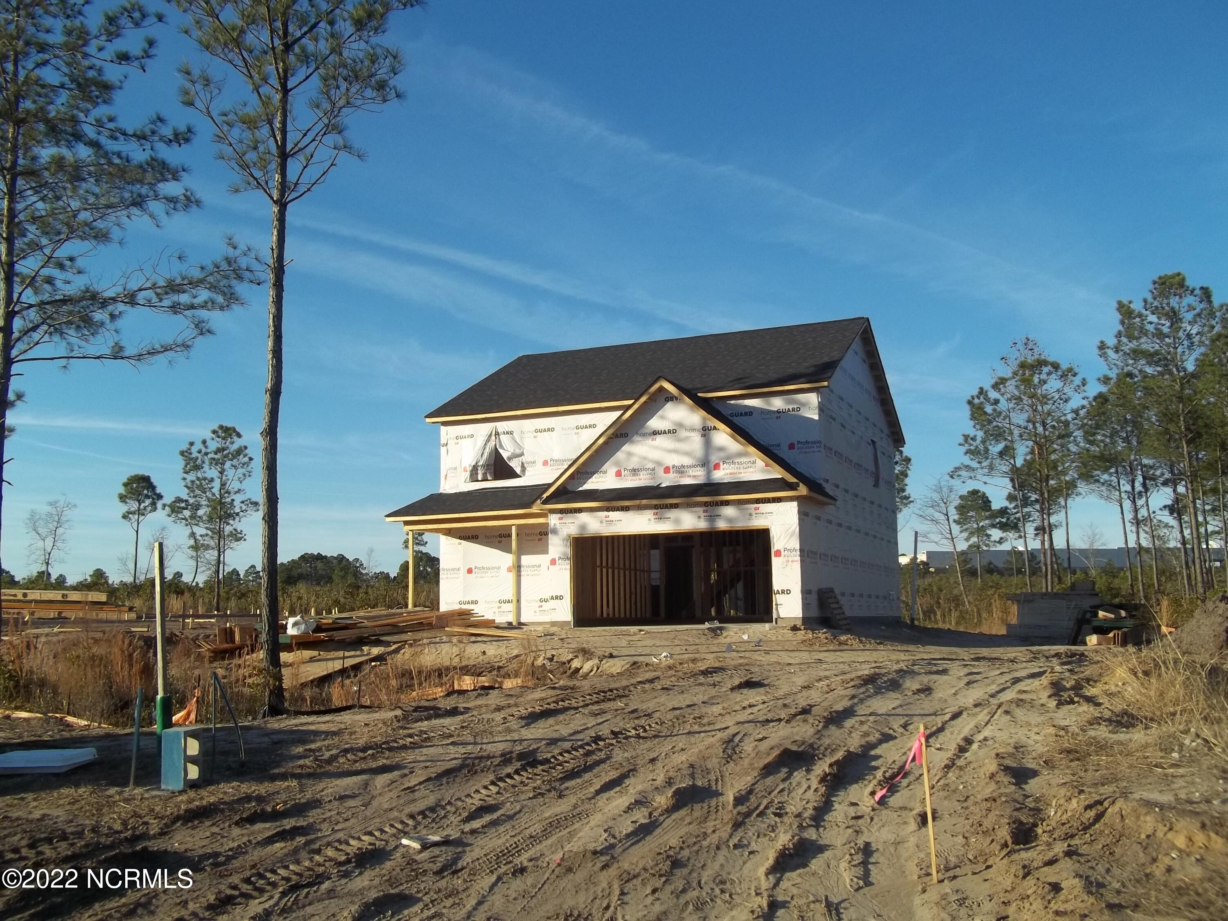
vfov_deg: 44.2
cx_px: 614
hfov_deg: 56.8
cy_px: 460
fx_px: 1135
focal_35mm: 32
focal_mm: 5.7
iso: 64
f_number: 8.8
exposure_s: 1/160
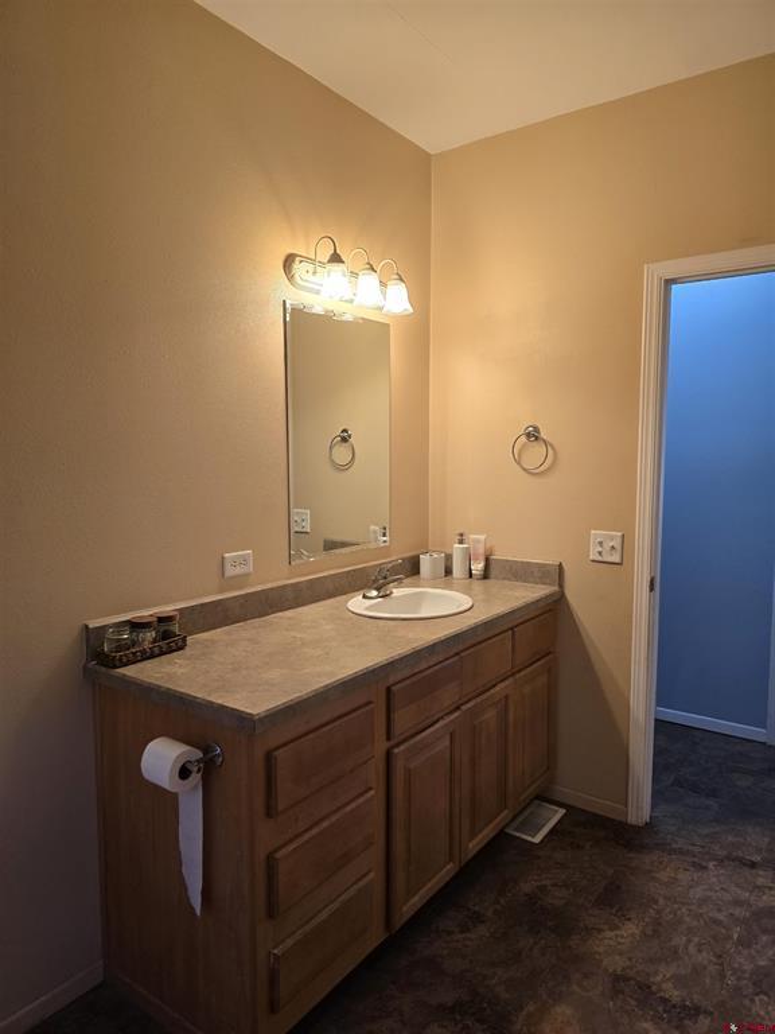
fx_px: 687
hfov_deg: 58.9
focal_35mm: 23
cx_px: 388
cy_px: 517
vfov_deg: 73.9
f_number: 1.7
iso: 160
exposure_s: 1/120
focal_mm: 6.3
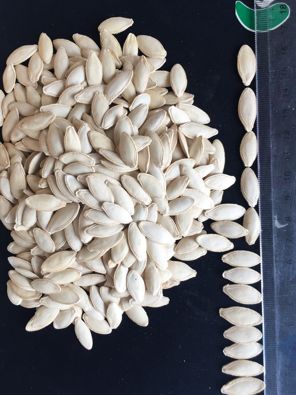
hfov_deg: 45.4
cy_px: 193
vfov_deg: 58.3
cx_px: 146
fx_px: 353
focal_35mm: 31
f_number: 2.2
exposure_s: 1/100
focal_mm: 4.15
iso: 40
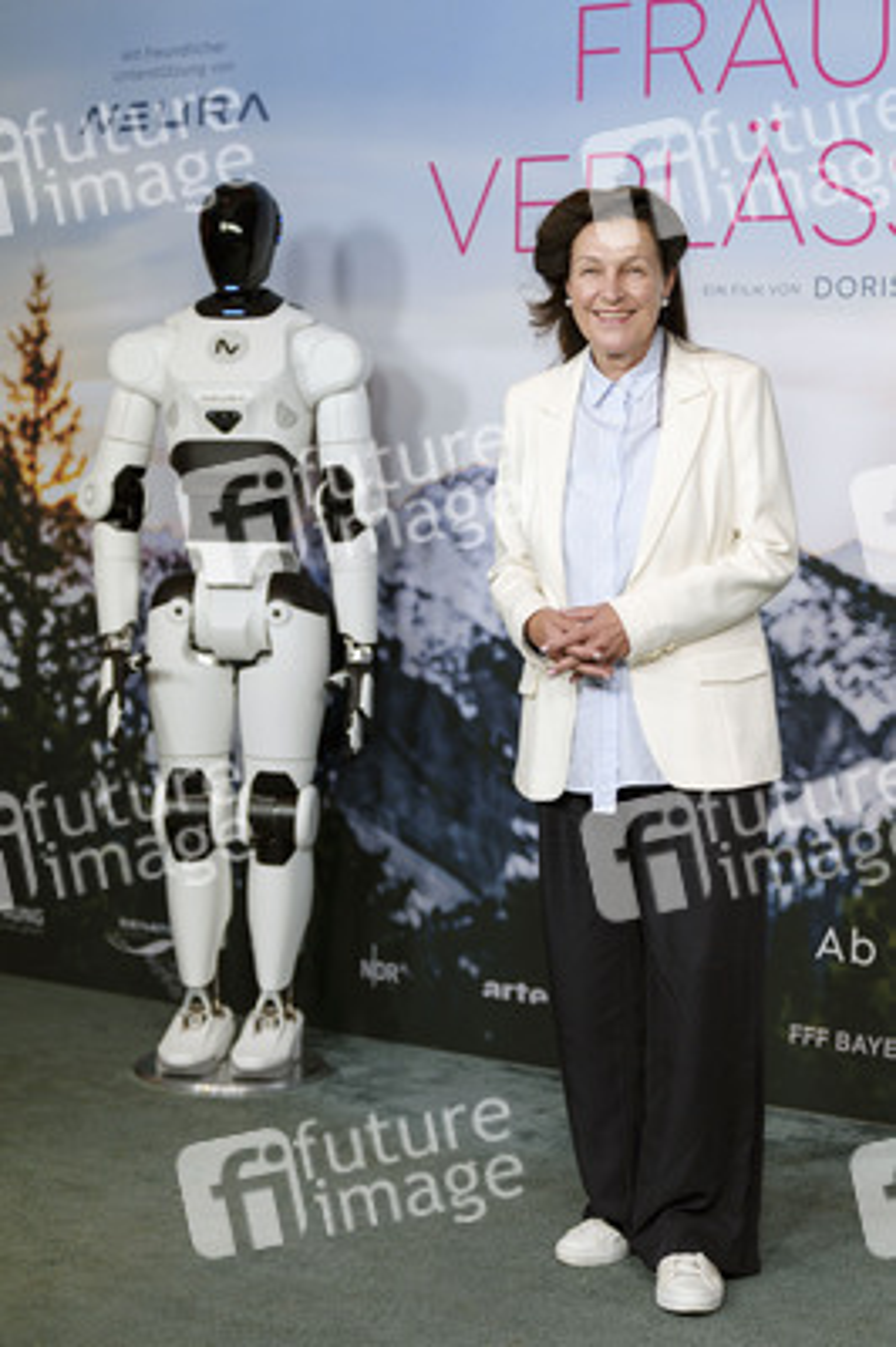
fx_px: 2618
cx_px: 448
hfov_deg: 19.4
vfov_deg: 28.9
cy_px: 674
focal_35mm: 70
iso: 500
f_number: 2.8
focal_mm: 70
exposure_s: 1/250
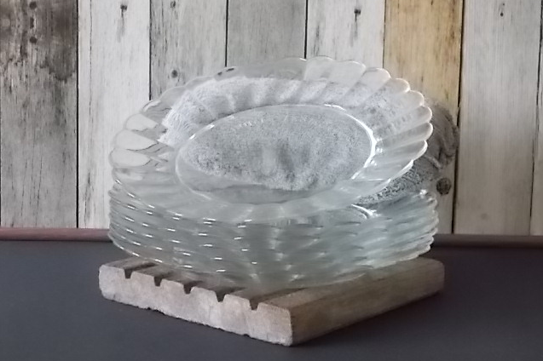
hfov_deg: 29.3
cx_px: 271
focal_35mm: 69
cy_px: 169
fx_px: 1040
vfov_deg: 19.7
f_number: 5.3
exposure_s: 1/25
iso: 800
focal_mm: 11.8
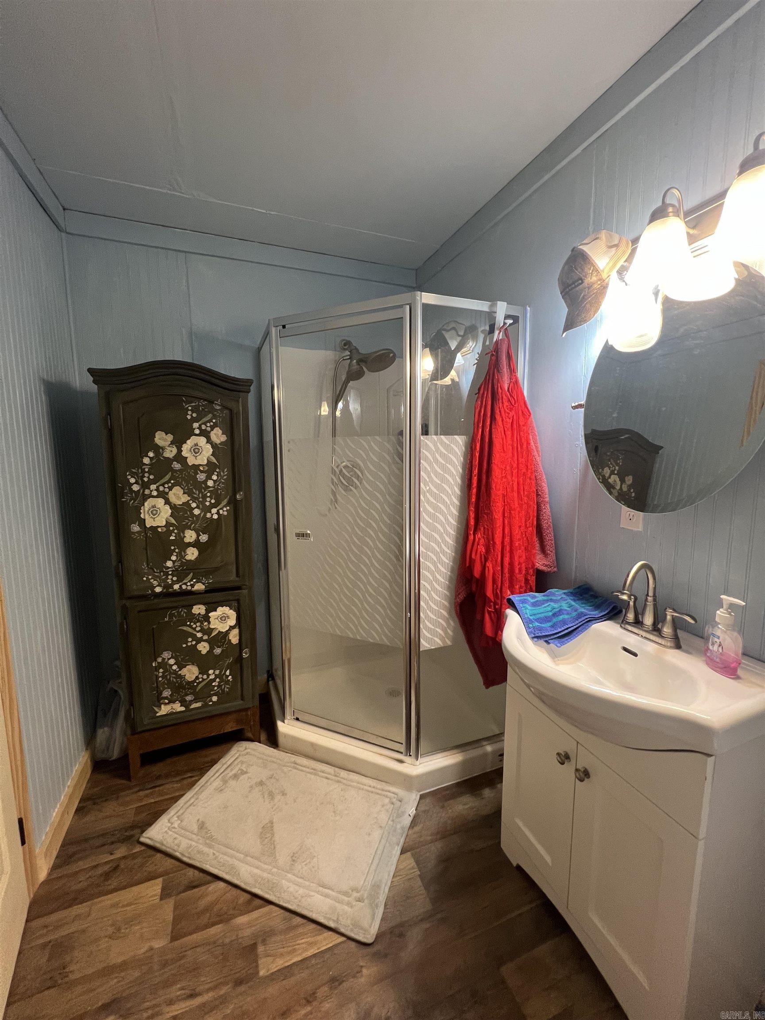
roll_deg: -0.1
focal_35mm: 13
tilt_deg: -6.7
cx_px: 382
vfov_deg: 106.2
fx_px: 383
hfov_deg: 89.9
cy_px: 510
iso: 200
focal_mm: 1.57
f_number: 1.8
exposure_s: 1/60
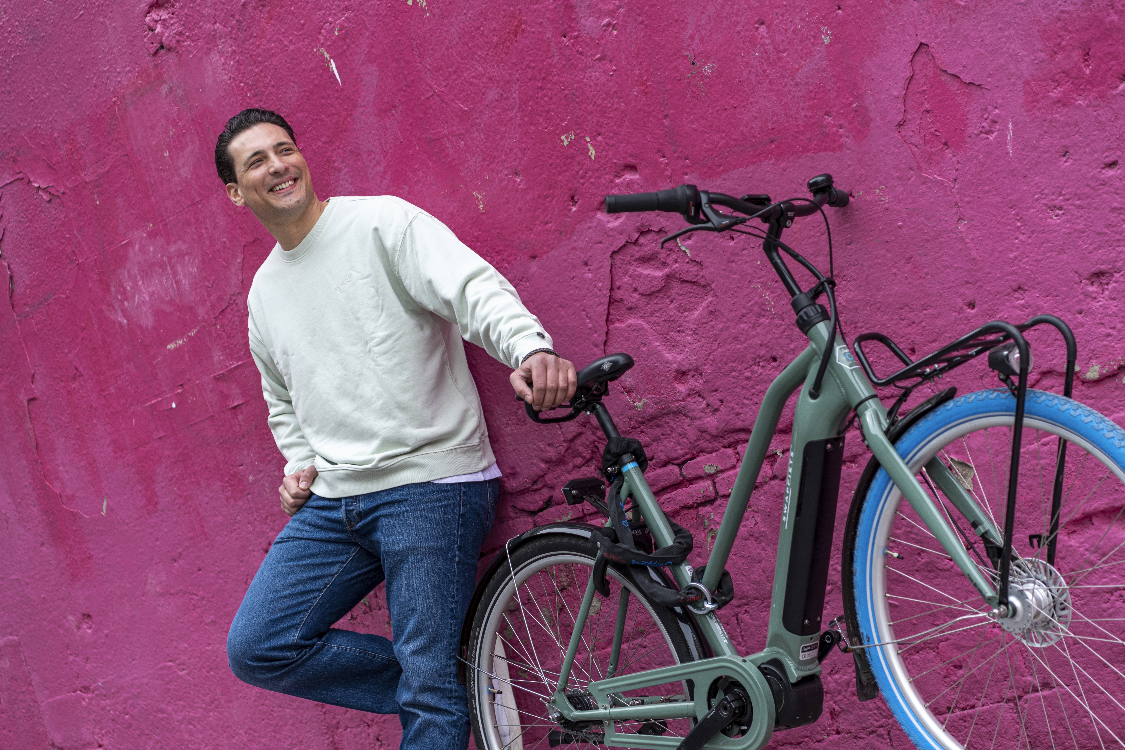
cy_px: 375
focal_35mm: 70
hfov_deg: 28.8
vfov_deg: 19.5
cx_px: 562
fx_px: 2187
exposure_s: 1/500
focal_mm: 70
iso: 100
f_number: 2.8
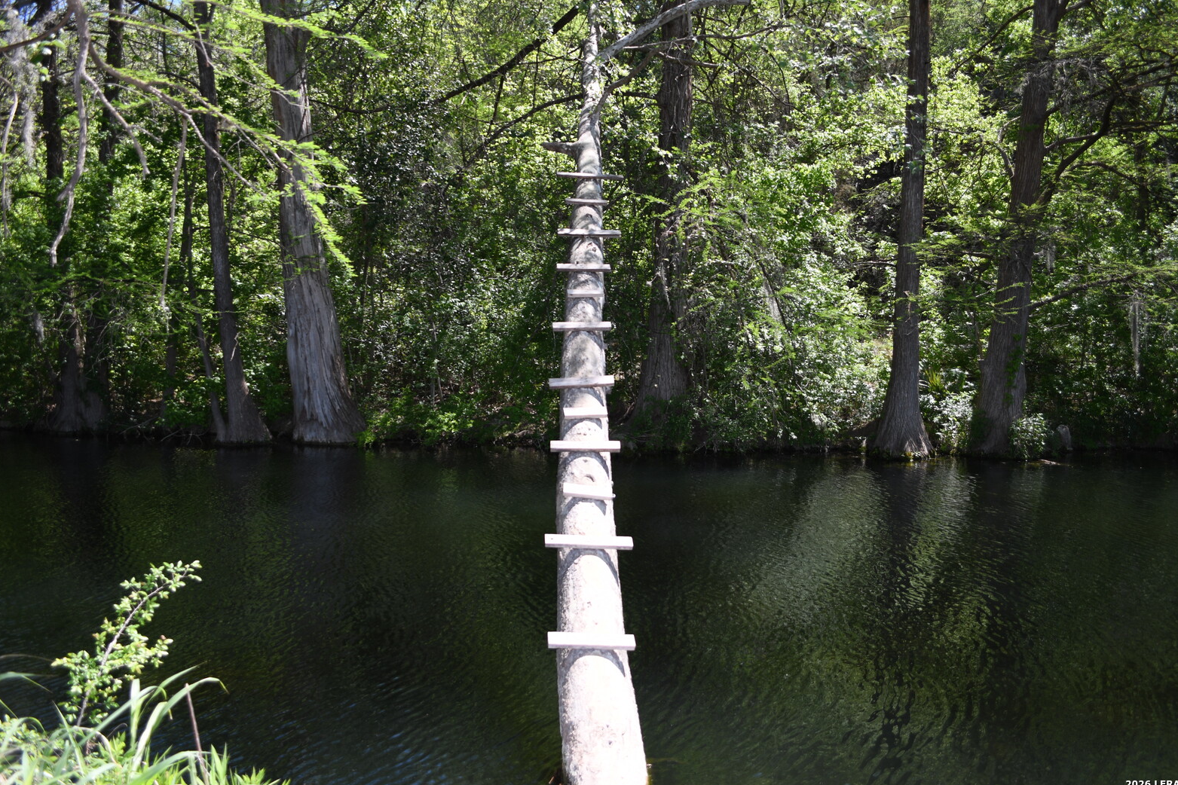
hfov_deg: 65.5
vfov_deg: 46.4
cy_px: 383
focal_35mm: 28
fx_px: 916
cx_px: 594
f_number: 3.5
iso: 72
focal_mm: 18
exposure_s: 1/250
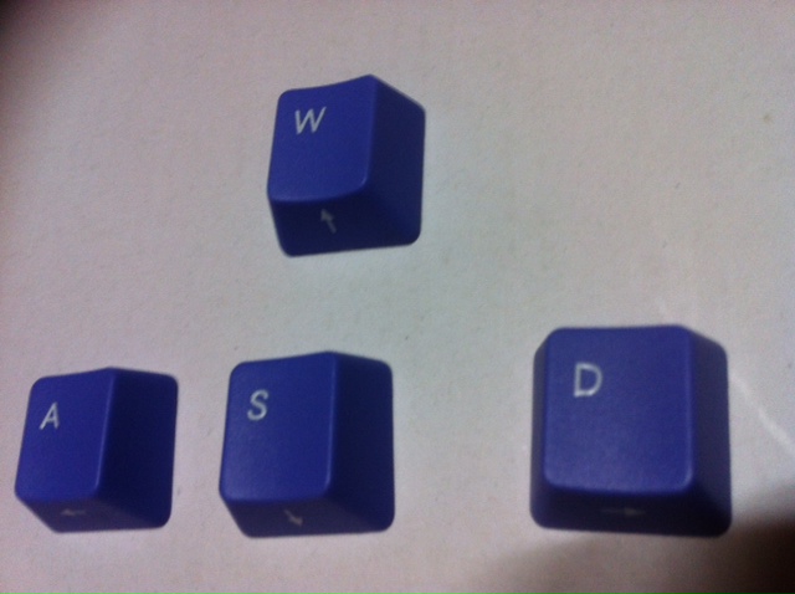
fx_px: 803
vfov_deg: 40.6
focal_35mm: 35
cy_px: 297
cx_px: 398
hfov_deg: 52.7
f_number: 2.8
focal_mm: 3.85
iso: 125
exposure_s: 1/15
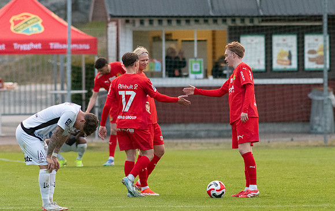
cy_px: 106
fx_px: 5538
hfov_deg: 3.5
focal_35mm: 605
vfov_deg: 2.2
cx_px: 219
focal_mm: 300
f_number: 4
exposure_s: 1/1250
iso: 4500
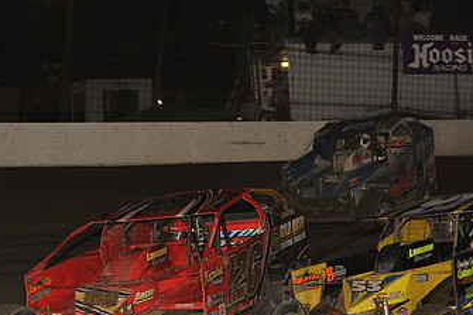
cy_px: 247
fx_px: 1957
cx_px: 302
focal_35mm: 149
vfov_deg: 9.2
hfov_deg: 13.8
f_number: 6.3
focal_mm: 86
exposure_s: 1/320
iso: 800
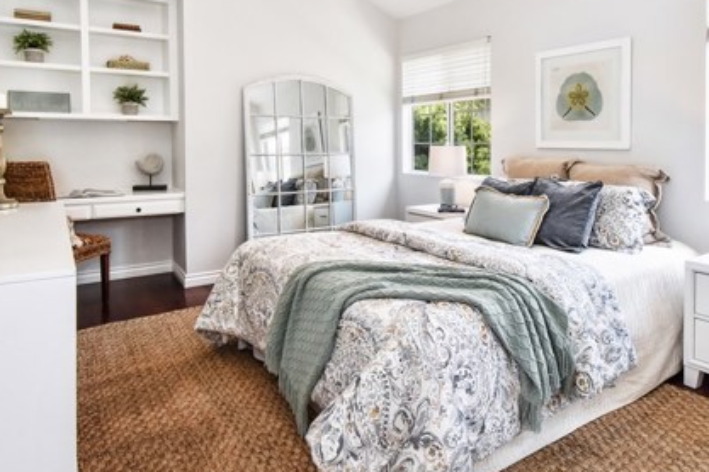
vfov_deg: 54.4
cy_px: 174
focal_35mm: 23
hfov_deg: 76.1
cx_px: 357
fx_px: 453
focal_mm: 10
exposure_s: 1/80
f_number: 8
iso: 1000
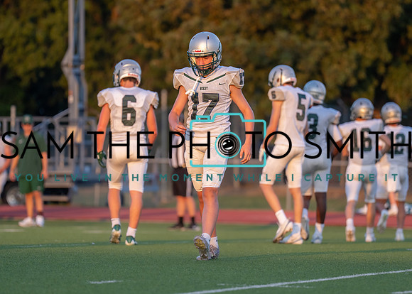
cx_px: 213
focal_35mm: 307
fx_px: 3592
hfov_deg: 6.6
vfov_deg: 4.7
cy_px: 143
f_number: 2.8
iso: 640
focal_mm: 200
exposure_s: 1/1250
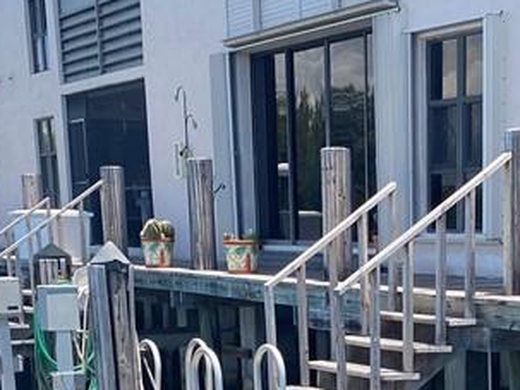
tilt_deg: -14.4
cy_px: 600
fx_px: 1321
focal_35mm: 88
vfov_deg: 15.4
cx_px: 443
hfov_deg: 21.9
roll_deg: +0.0
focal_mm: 4.25
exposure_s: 1/905
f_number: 1.8
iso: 32
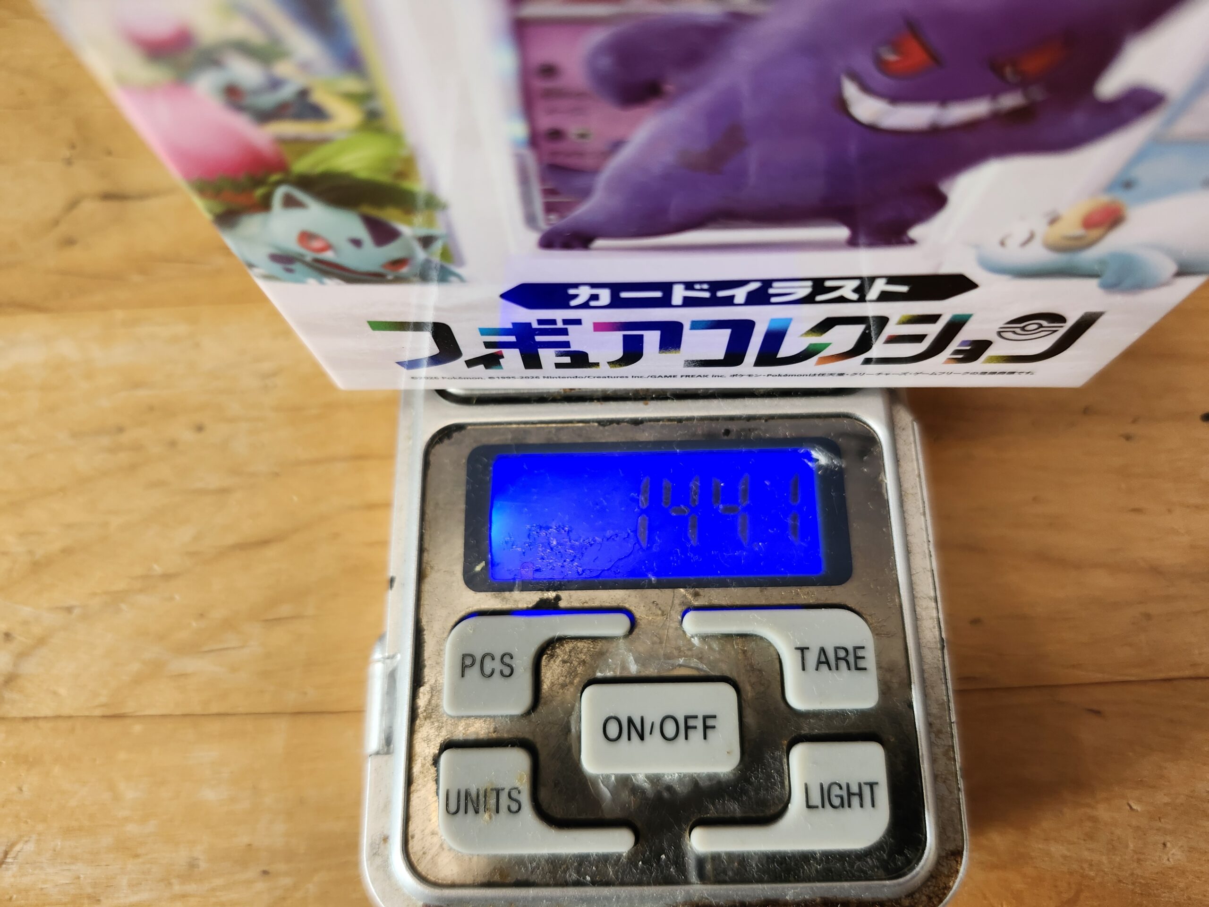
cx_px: 604
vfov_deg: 58.9
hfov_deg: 73.9
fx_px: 803
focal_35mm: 23
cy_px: 454
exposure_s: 1/100
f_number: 1.8
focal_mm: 5.54
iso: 160
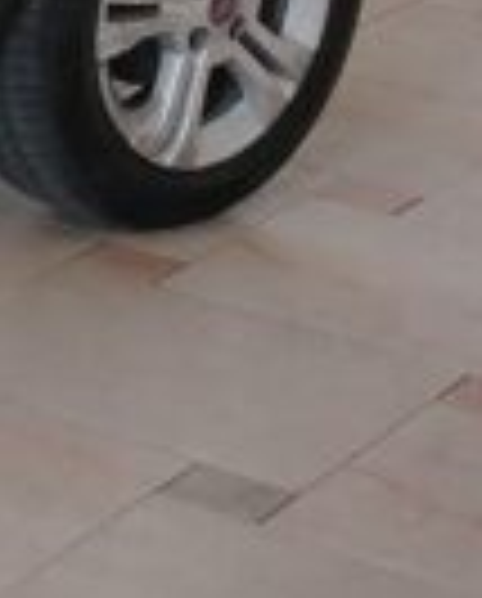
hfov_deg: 7.2
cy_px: -243
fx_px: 3199
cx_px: -1162
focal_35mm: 180
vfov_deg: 10.4
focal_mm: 5.25
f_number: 1.75
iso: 397
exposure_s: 1/100
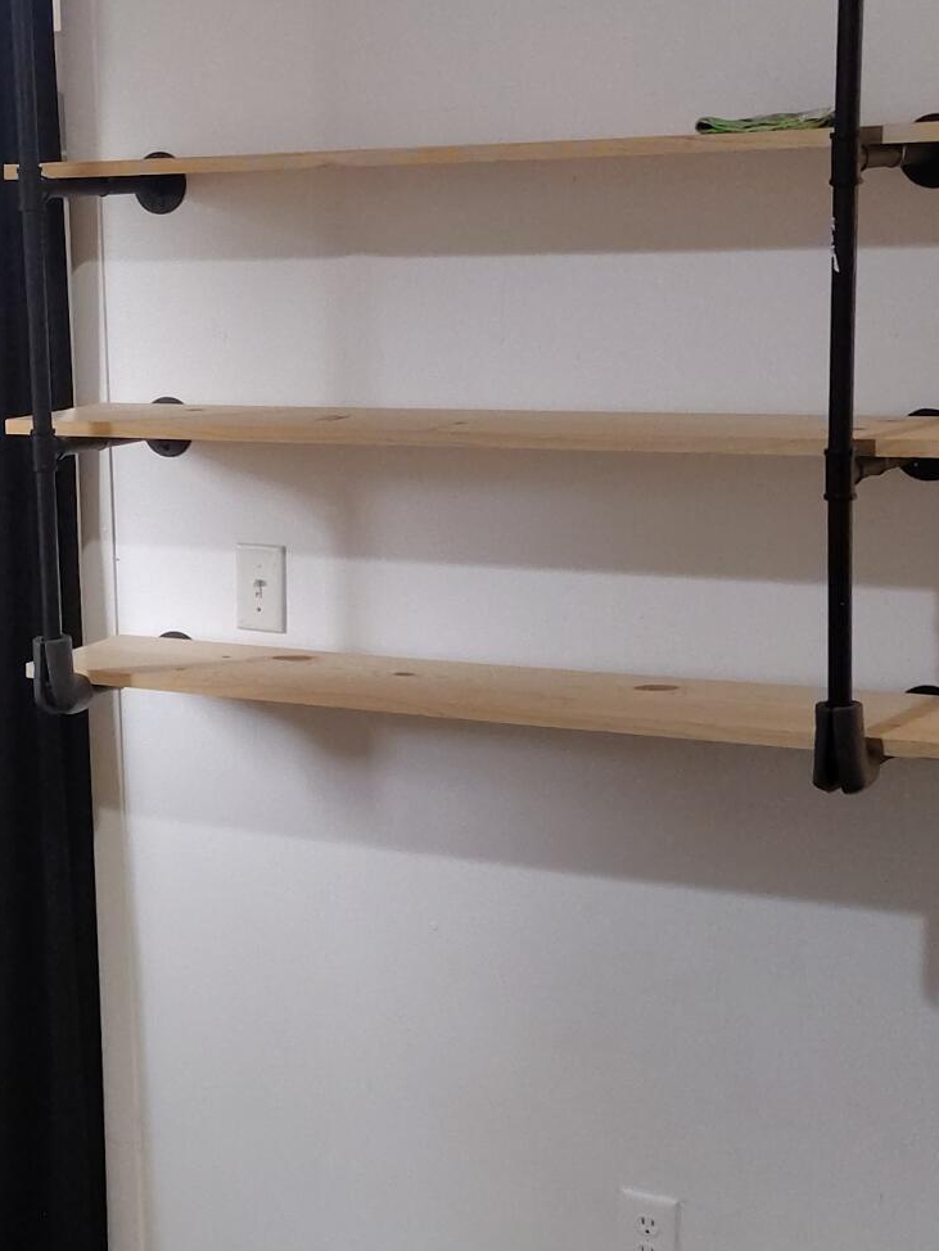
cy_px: 617
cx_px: -9
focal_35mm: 74
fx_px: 2675
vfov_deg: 26.3
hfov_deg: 19.3
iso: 1047
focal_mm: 5.56
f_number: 1.8
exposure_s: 1/60
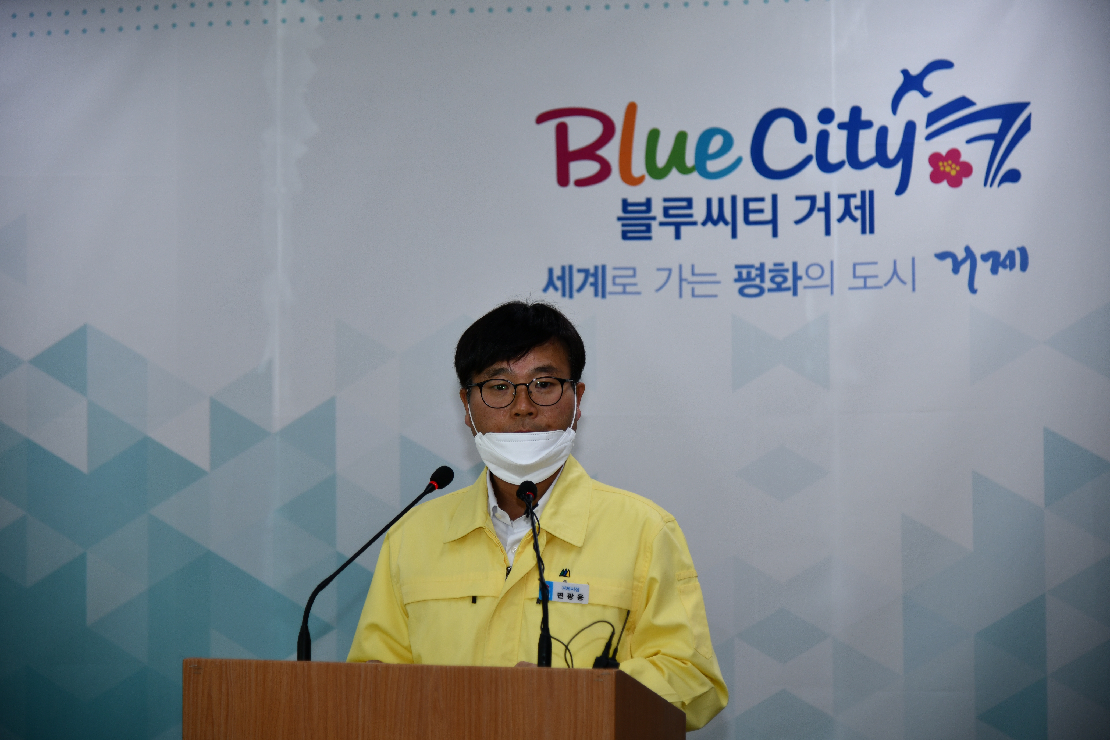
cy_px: 370
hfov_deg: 23.6
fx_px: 2651
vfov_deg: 15.9
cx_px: 555
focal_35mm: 86
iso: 400
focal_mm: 86
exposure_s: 1/250
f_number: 4
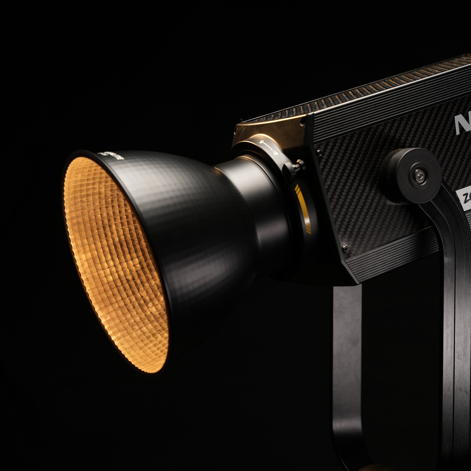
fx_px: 1145
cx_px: 347
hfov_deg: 23.0
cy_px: 235
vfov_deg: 23.2
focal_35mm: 74
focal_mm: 58.3
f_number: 5
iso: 400
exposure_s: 1/100
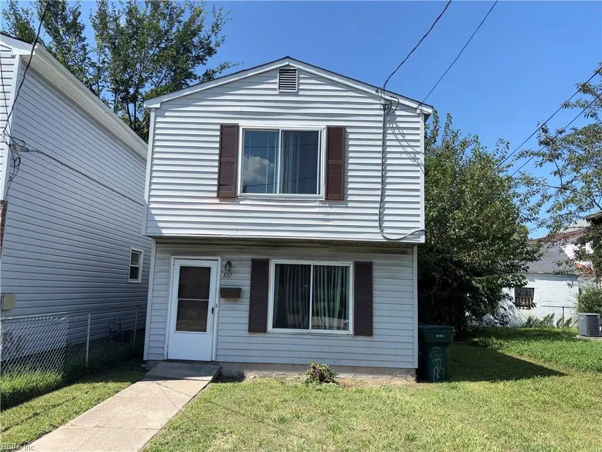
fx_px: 452
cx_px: 301
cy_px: 226
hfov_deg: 67.3
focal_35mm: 26
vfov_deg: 53.1
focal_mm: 5.96
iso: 32
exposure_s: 1/2747
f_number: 1.6
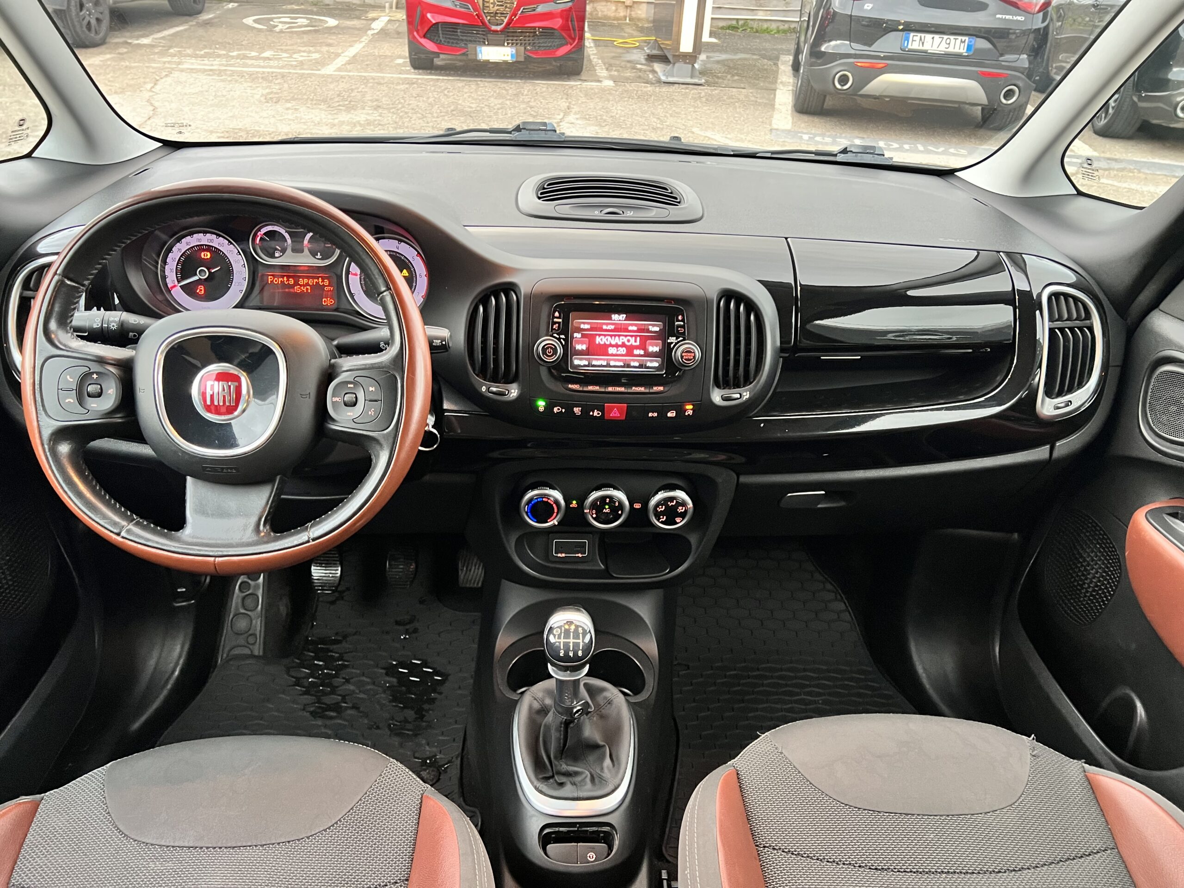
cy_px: 444
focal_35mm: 26
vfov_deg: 53.1
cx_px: 592
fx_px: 889
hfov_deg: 67.3
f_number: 1.5
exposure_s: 1/60
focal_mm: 5.7
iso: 250
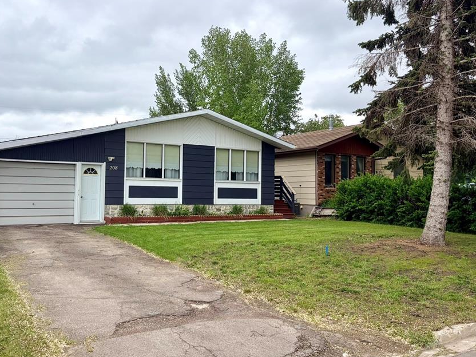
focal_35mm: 32
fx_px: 440
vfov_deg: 44.2
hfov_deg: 56.3
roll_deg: -1.3
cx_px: 187
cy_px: 176
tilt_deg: +6.7
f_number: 1.6
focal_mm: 5.96
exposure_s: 1/2141
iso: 50
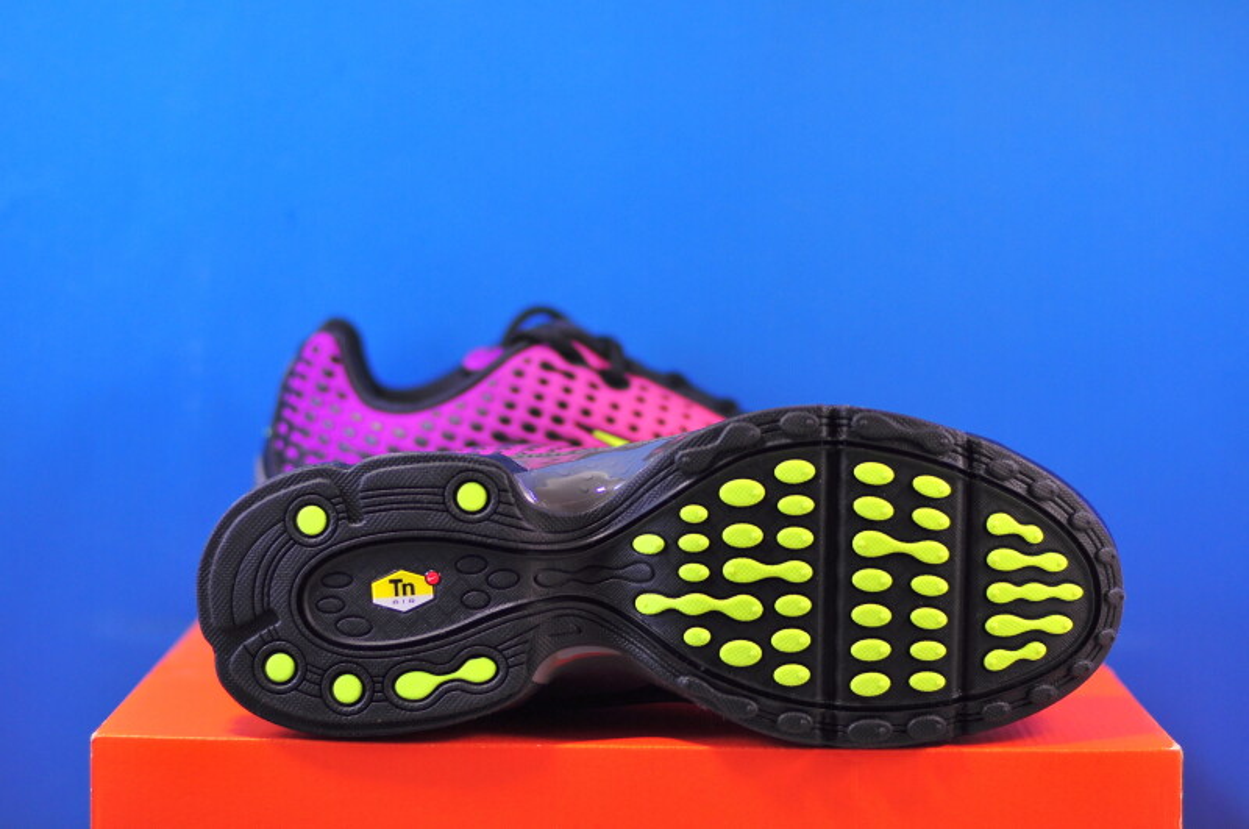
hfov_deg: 27.0
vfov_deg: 18.1
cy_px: 414
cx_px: 624
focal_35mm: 75
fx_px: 2598
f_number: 2
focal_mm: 50
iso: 250
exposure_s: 1/320
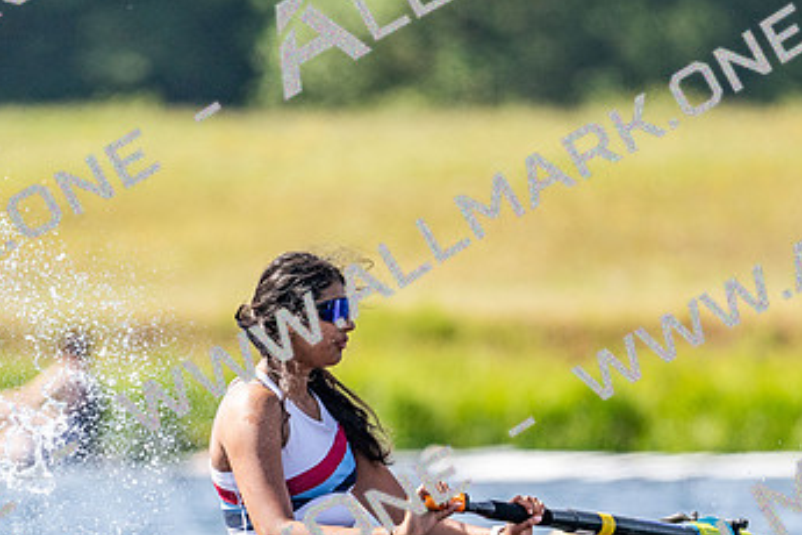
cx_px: 402
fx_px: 22454
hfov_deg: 2.0
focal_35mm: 1008
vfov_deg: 1.4
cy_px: 440
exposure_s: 1/2500
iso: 320
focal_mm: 400
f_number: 4.5
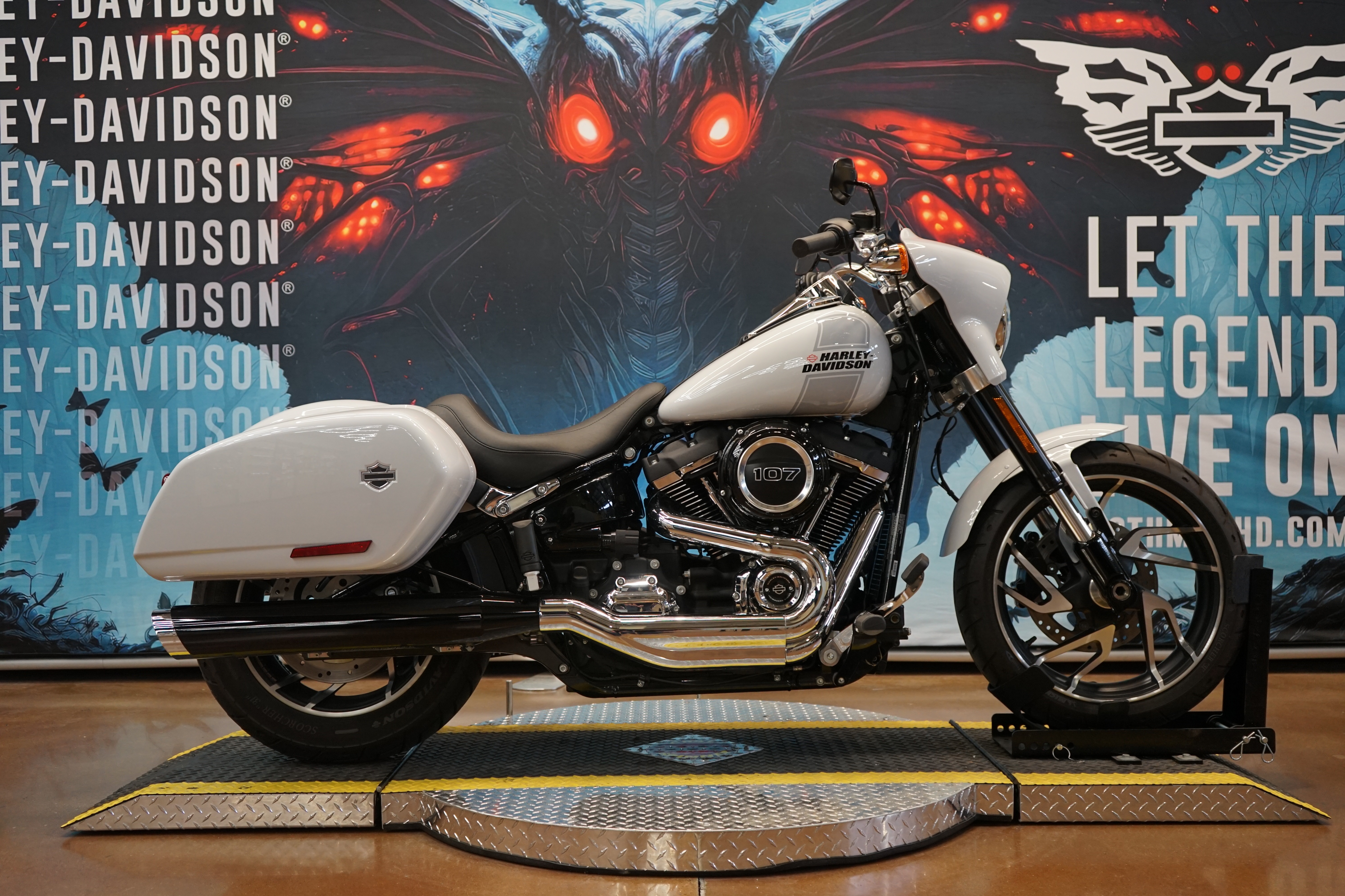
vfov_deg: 38.9
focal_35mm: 34
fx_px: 1270
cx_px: 672
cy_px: 448
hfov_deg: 55.8
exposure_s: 1/160
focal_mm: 34
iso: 1000
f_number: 4
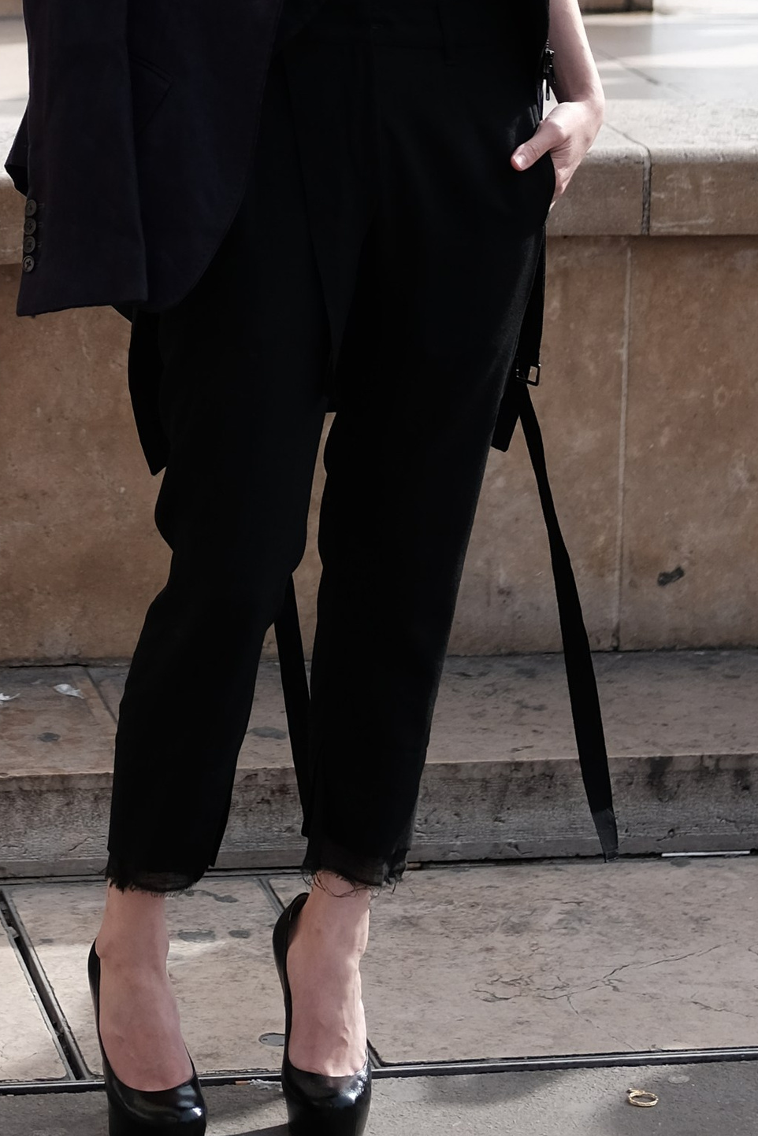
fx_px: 4453
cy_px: -43
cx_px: 87
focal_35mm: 141
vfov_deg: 14.3
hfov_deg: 9.7
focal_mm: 35
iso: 200
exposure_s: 1/3200
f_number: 2
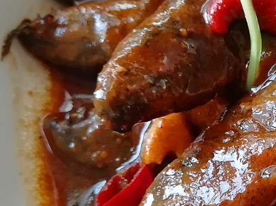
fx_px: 932
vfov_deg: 12.6
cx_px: 382
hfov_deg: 15.8
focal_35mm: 117
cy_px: 144
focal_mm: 3.83
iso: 100
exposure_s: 1/60
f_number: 1.8
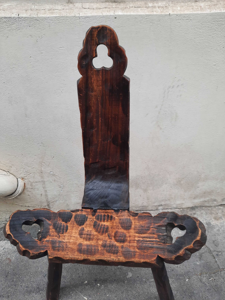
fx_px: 217
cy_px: 150
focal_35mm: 25
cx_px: 112
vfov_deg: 69.4
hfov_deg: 54.9
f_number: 2
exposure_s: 1/100
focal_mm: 4.6
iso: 40
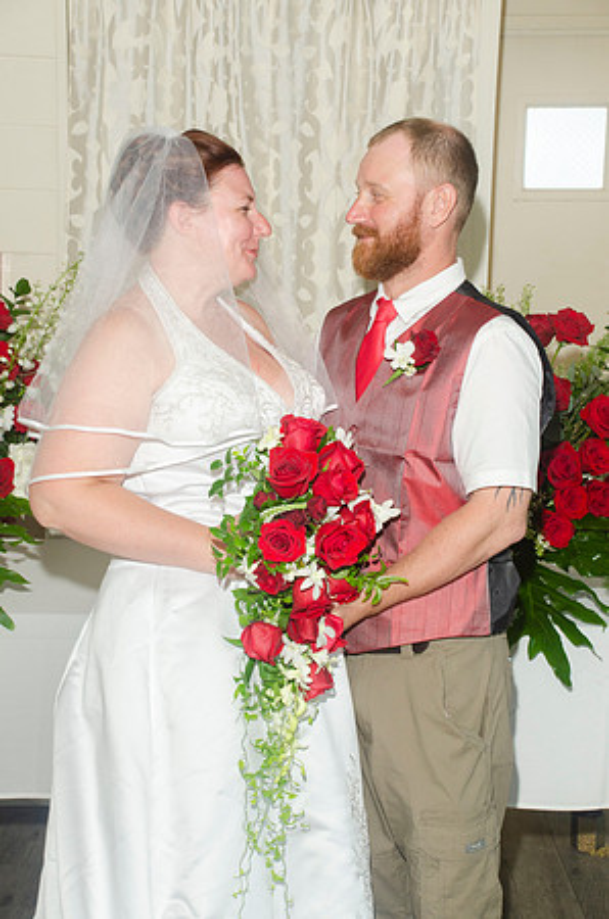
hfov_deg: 22.5
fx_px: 1529
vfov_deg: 33.5
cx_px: 304
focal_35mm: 60
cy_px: 460
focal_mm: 40
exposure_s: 1/250
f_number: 5.6
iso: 400
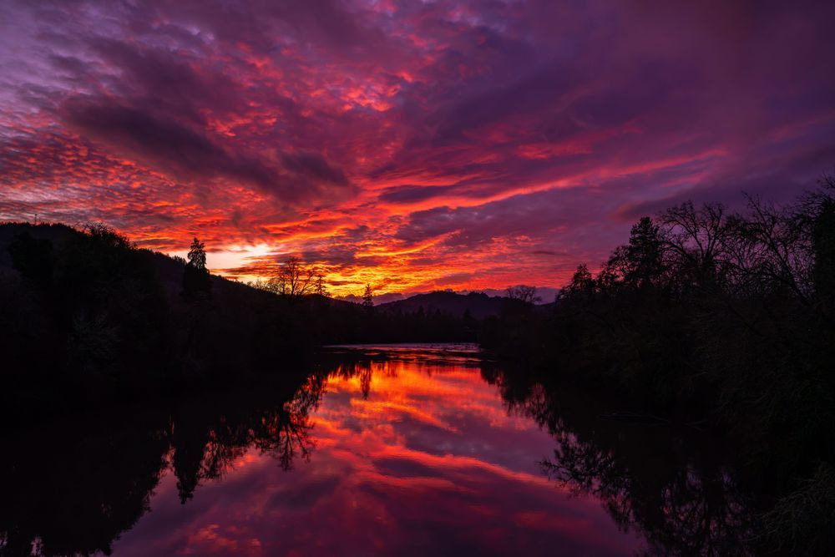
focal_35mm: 28
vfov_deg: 46.4
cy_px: 278
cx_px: 418
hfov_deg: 65.5
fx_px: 649
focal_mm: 28
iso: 800
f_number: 4
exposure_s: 1/320
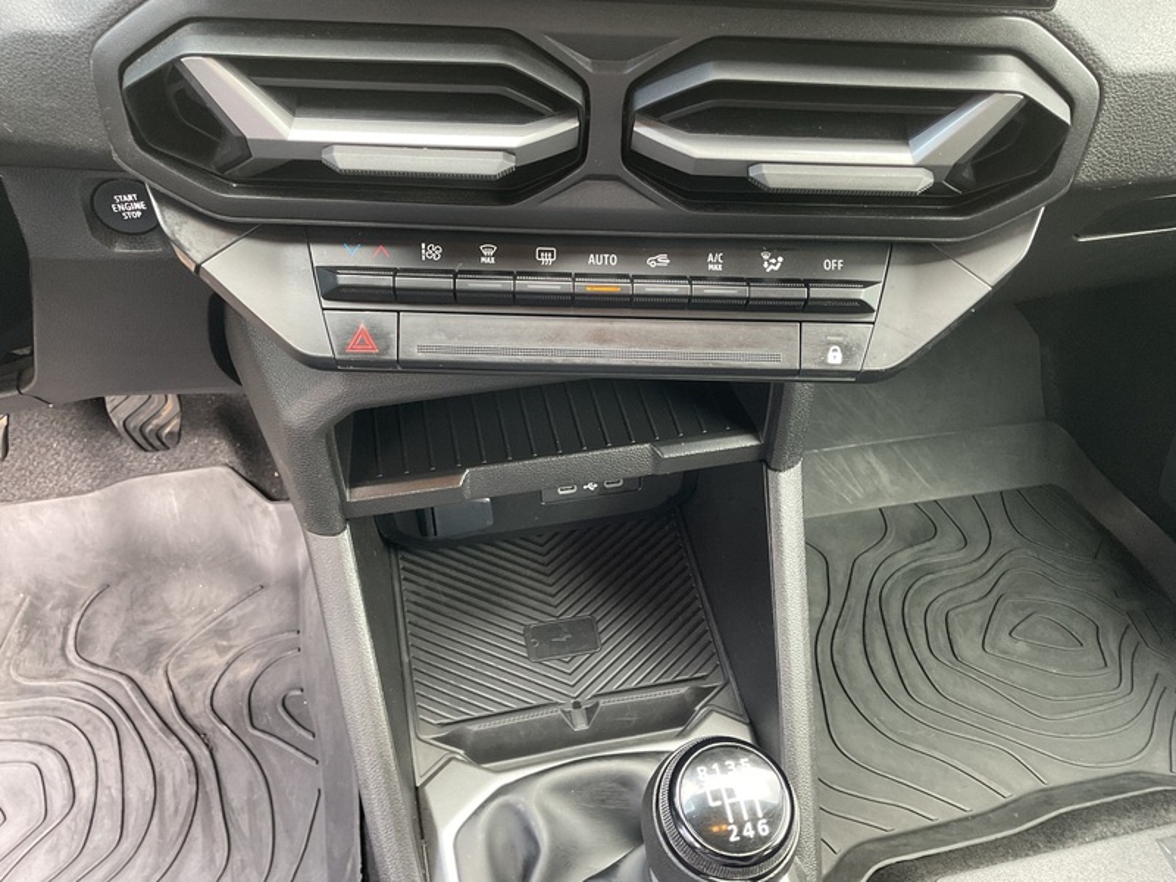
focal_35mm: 29
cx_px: 588
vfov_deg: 48.2
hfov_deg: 61.7
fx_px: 985
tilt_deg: -51.9
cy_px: 441
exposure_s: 1/60
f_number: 1.8
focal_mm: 3
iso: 100
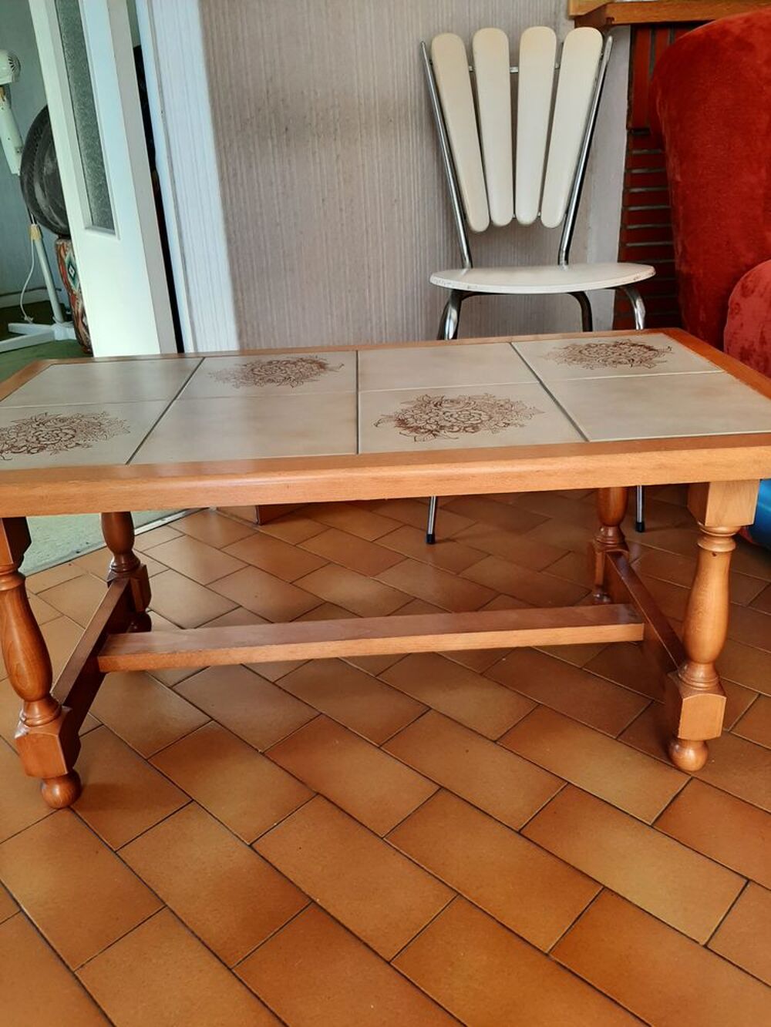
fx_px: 772
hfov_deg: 53.1
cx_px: 386
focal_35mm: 26
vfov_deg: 67.3
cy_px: 514
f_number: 1.7
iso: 40
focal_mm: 3.93
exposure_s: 1/129
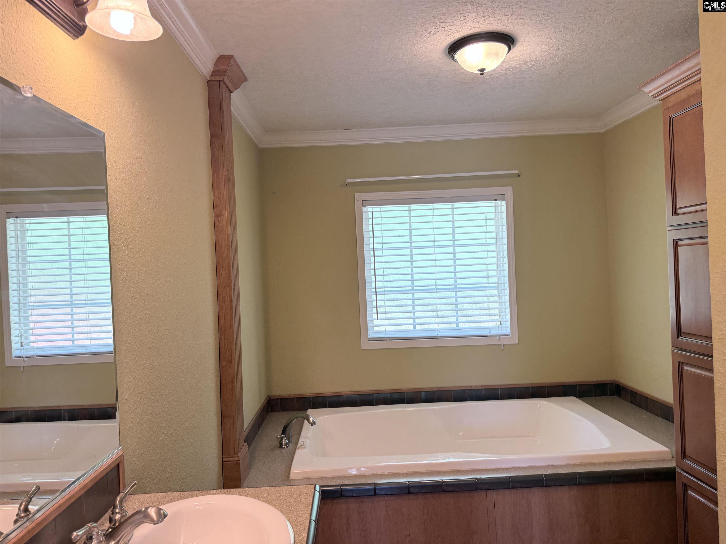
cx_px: 363
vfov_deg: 56.8
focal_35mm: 24
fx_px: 503
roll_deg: -0.2
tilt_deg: -0.4
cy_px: 272
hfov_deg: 71.6
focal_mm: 6.76
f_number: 1.78
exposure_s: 1/120
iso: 125
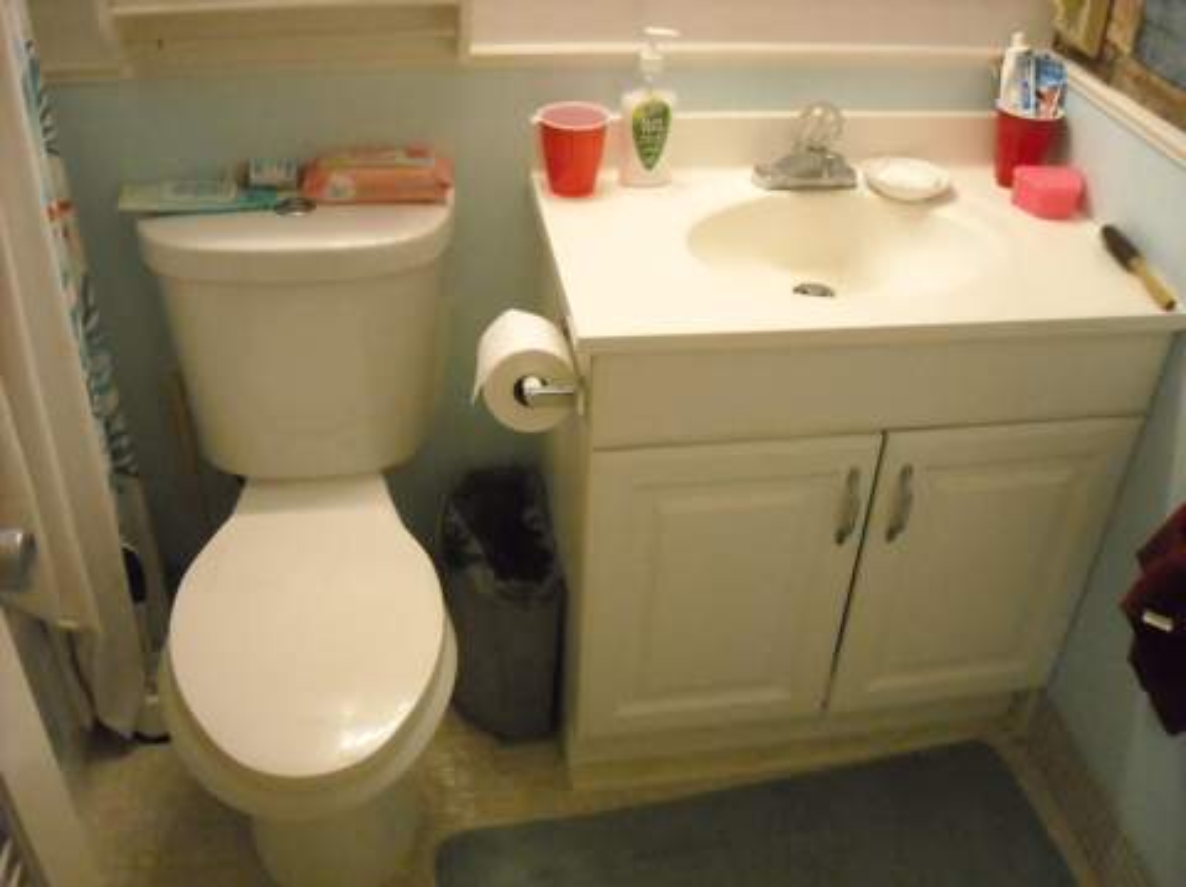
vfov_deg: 40.6
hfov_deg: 52.7
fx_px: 1198
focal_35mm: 35
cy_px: 444
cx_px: 593
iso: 800
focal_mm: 5.7
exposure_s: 1/154
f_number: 2.8
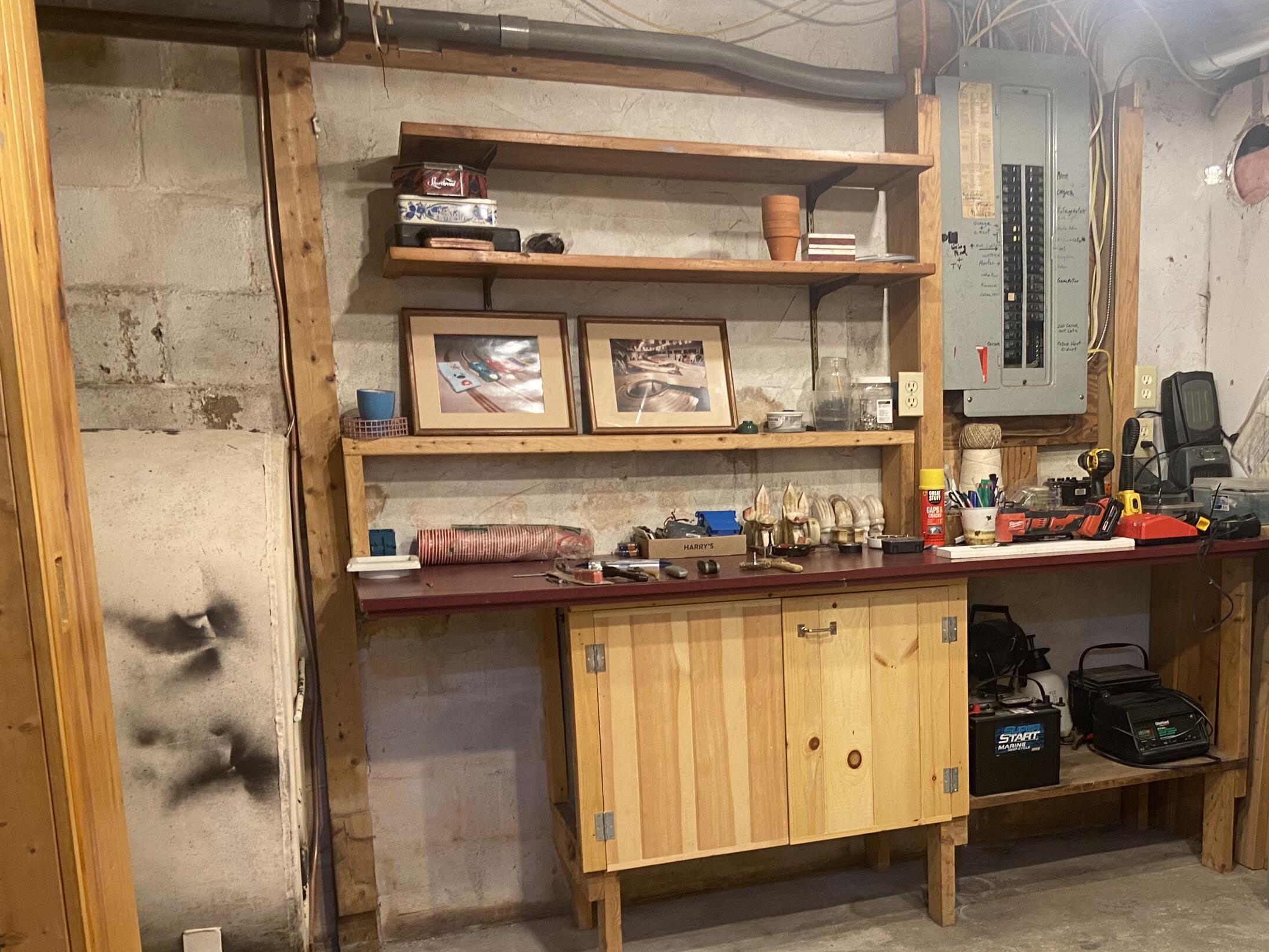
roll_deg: +1.1
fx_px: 1320
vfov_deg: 39.2
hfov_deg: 50.2
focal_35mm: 36
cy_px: 625
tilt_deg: -9.5
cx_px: 875
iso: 200
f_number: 1.8
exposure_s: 1/60
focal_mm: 4.25
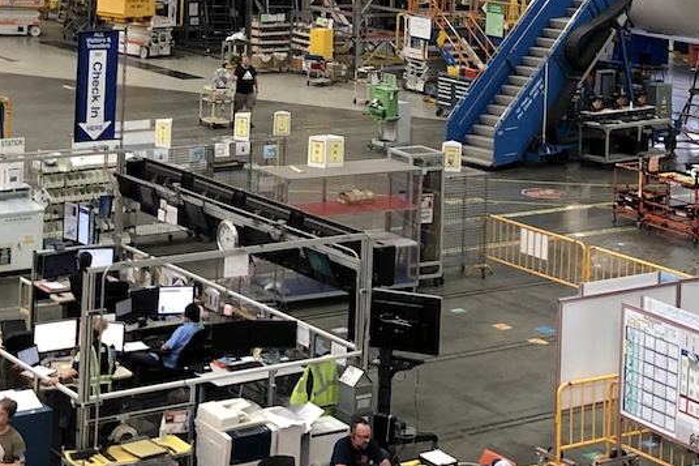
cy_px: -99
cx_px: 351
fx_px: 1689
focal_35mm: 87
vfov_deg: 15.1
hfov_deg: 23.4
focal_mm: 4
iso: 50
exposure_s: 1/15
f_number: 1.8
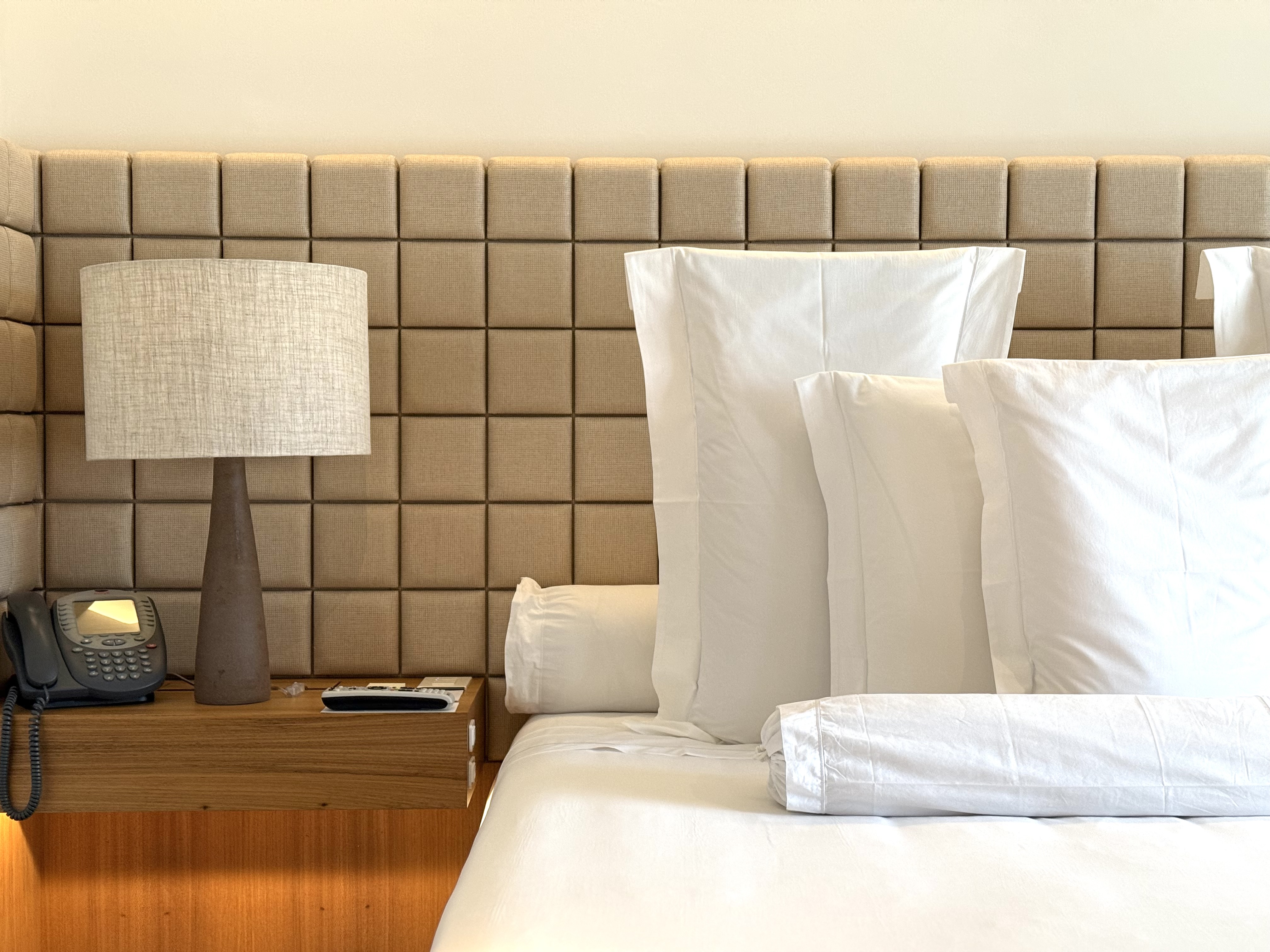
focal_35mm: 48
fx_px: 1761
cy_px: 476
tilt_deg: -1.3
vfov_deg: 30.3
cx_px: 635
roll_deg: +0.0
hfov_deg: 39.7
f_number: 1.78
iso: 200
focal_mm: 6.76
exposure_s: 1/41
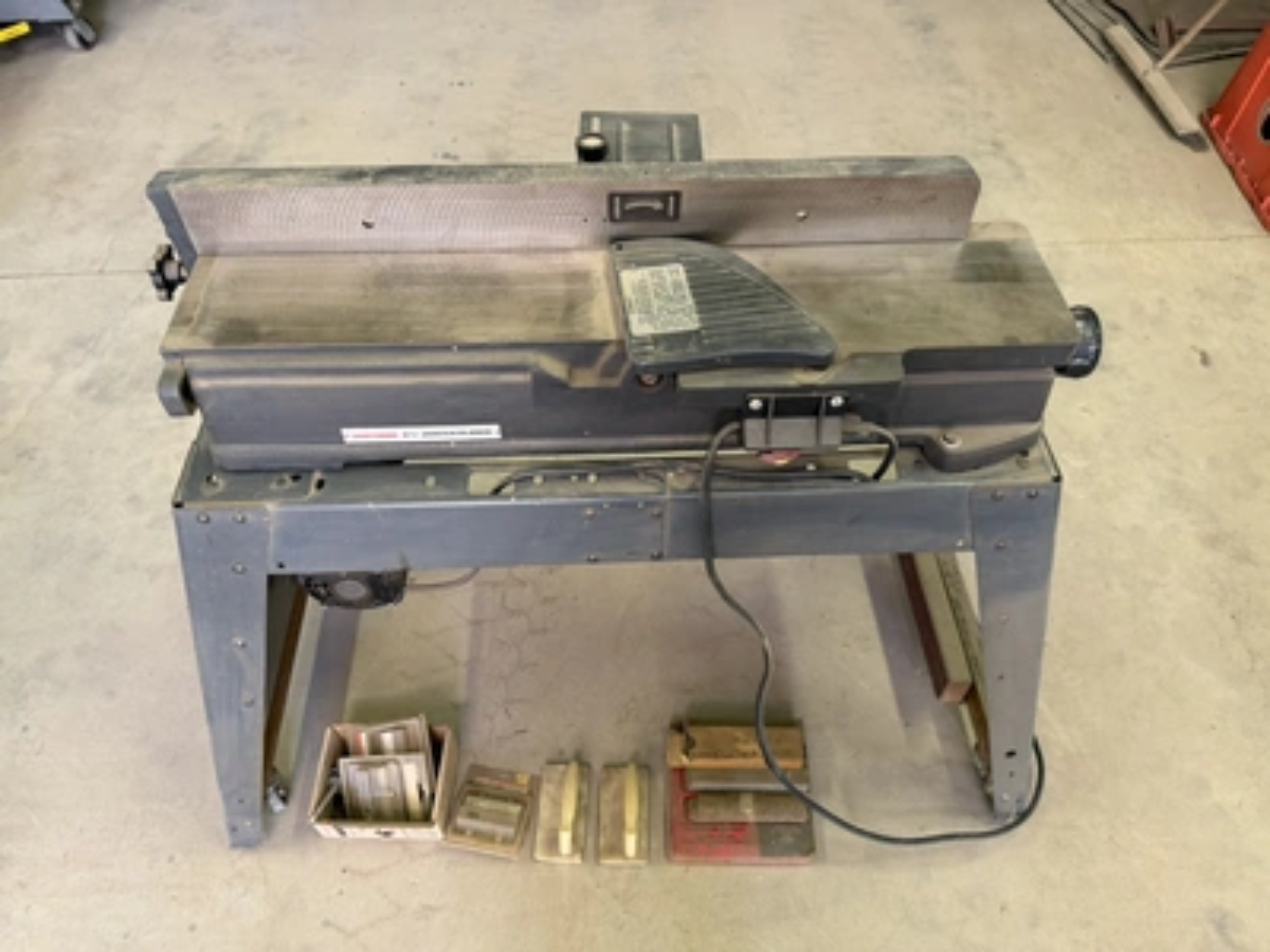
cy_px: 476
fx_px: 881
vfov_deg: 56.8
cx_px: 635
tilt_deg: -51.3
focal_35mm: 24
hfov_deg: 71.6
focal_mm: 6.76
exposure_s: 1/60
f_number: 1.78
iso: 160
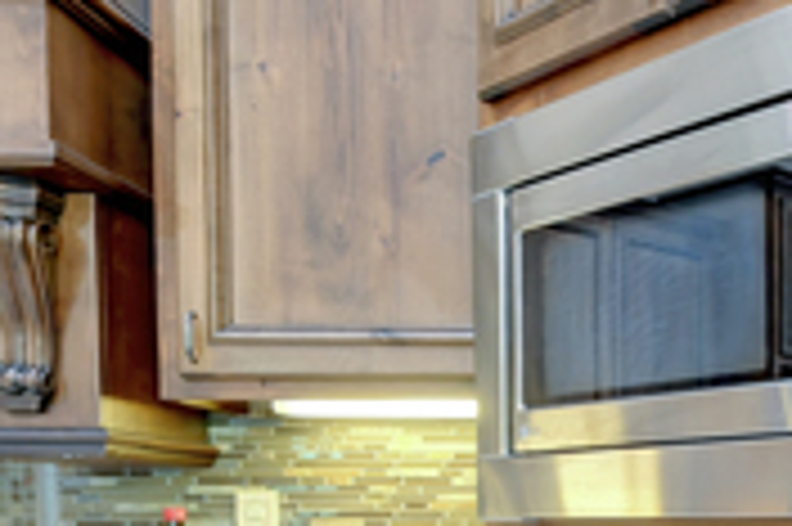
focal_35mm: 51
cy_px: 539
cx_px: 832
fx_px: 1121
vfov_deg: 25.0
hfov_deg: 34.5
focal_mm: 14
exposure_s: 1.6
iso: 1000
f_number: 9
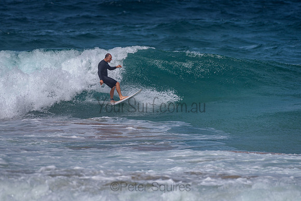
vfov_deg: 2.2
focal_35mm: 613
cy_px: 86
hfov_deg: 3.4
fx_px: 5129
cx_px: 123
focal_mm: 500
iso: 72
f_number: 5.6
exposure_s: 1/2000
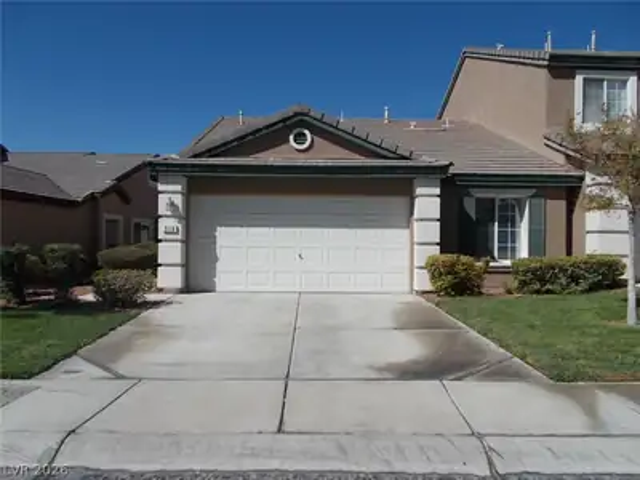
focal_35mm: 26
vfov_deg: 53.1
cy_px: 240
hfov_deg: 67.3
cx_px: 320
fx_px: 481
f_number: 8
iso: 80
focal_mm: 4.6
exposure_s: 1/250
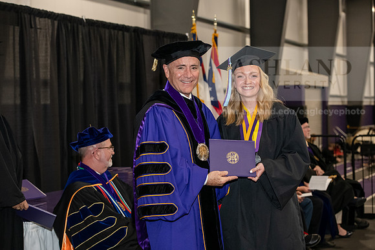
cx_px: 188
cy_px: 125
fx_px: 781
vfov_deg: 18.2
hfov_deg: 27.0
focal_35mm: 75
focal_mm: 75
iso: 2500
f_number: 5
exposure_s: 1/200
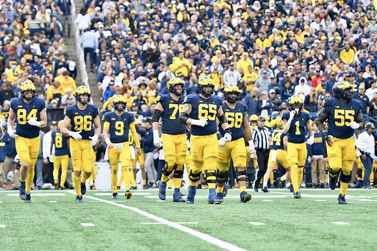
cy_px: 126
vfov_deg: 7.0
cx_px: 188
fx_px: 2041
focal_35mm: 195
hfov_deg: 10.6
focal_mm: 130
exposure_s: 1/1250
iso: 500
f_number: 2.8
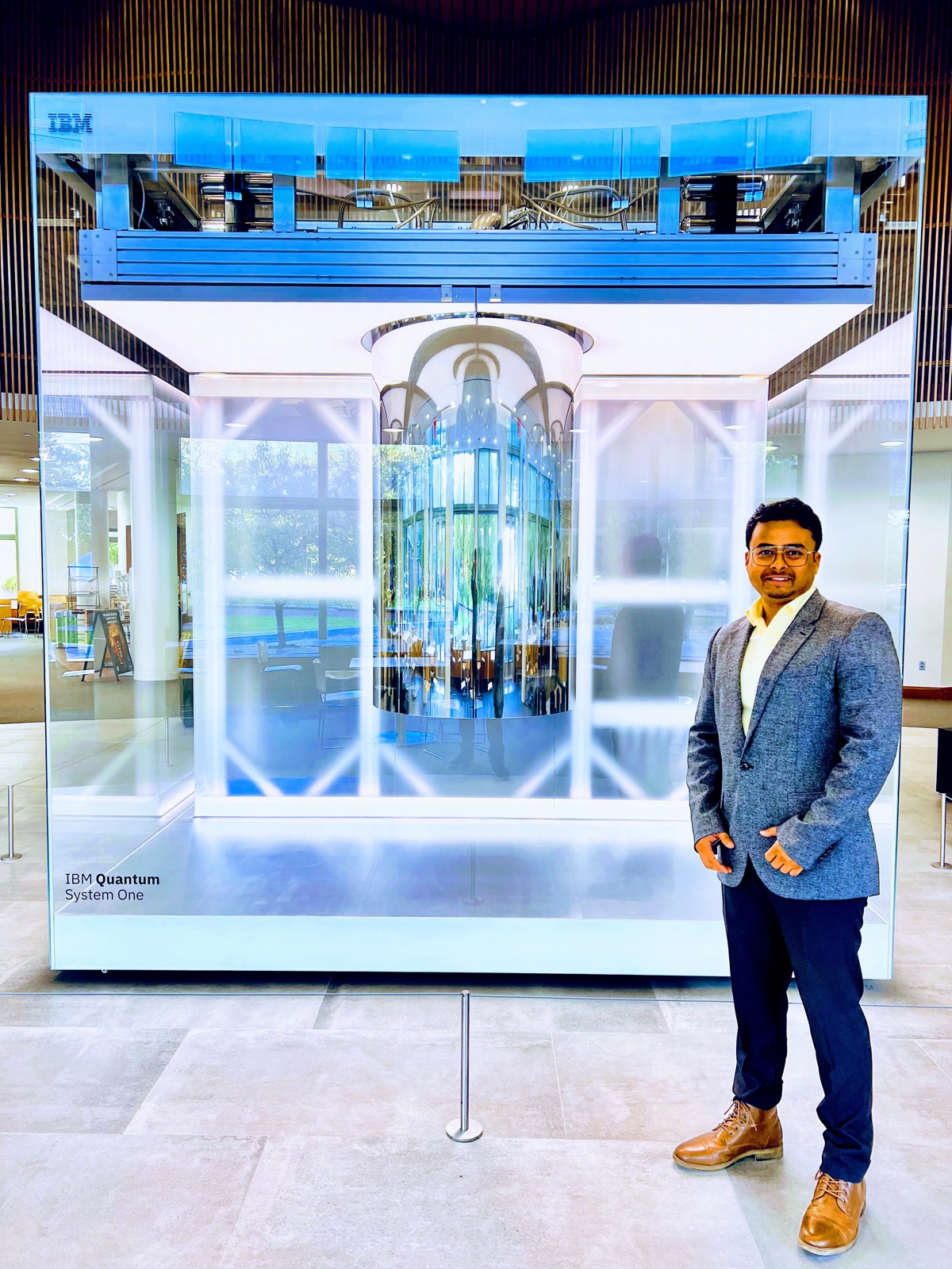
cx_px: 476
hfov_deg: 53.1
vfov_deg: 67.3
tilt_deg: -3.1
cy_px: 634
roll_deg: +0.1
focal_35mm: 26
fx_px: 953
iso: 64
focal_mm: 5.7
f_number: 1.5
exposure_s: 1/120
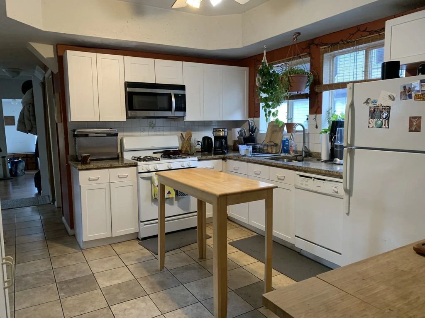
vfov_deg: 53.1
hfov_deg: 67.3
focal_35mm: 26
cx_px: 212
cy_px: 159
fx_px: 319
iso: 250
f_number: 1.8
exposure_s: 1/60
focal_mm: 4.25
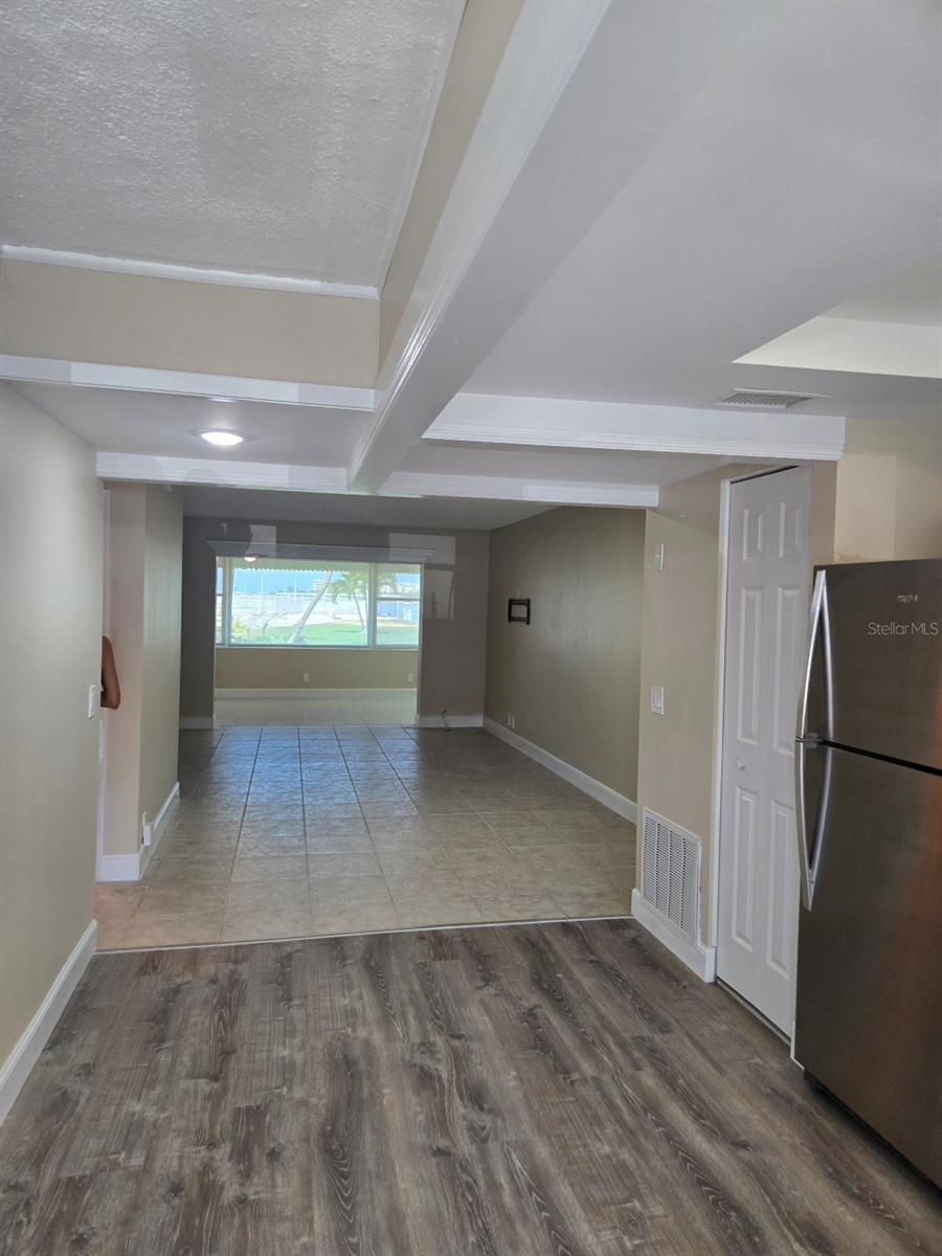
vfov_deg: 73.9
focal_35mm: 23
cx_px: 471
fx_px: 835
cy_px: 628
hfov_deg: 58.9
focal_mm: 5.4
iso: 100
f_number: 1.8
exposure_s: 1/120
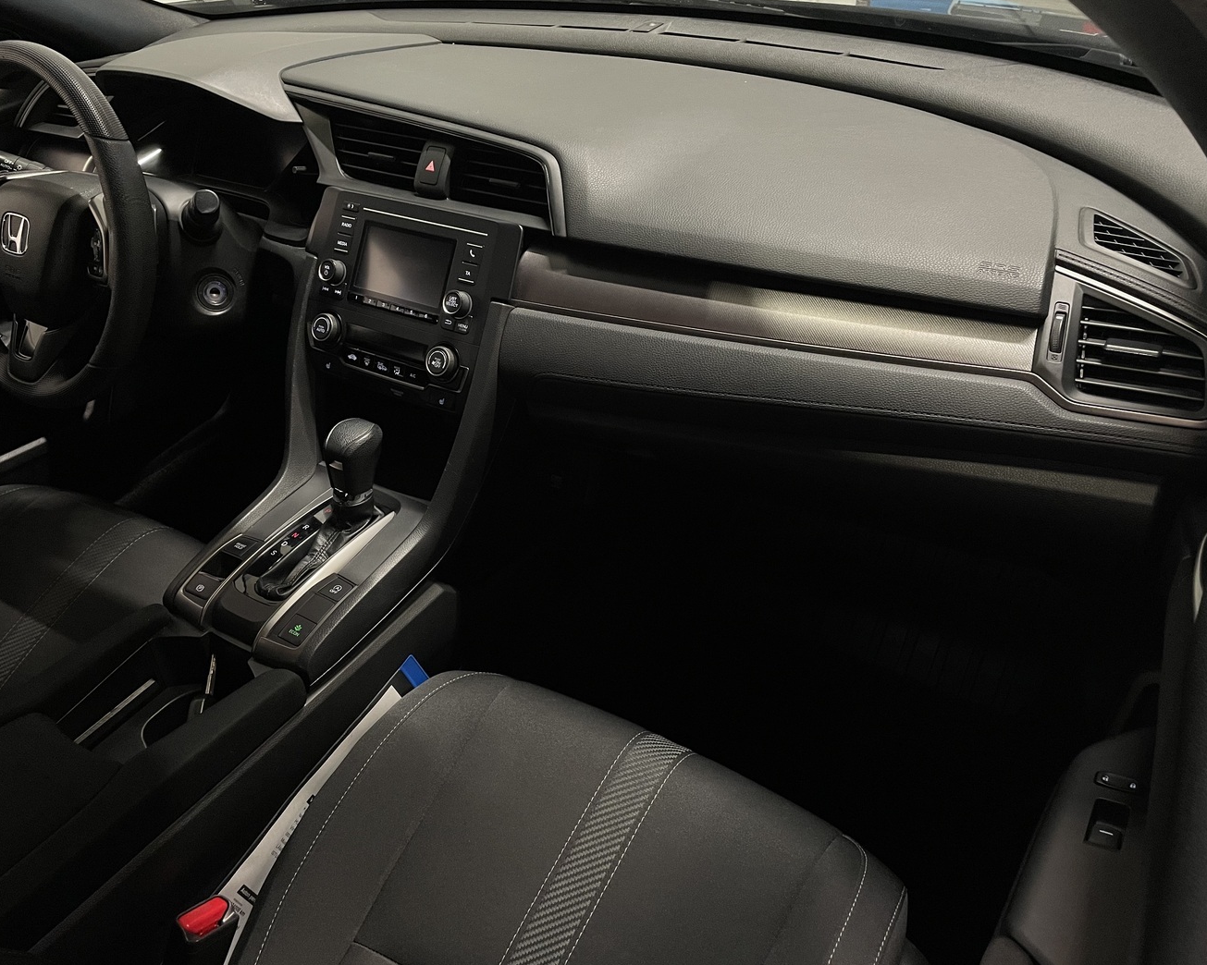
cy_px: 484
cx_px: 573
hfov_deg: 62.2
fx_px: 1000
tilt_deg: -37.3
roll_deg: +6.1
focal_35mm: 28
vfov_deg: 51.5
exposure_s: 1/60
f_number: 1.6
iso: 250
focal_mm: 4.2
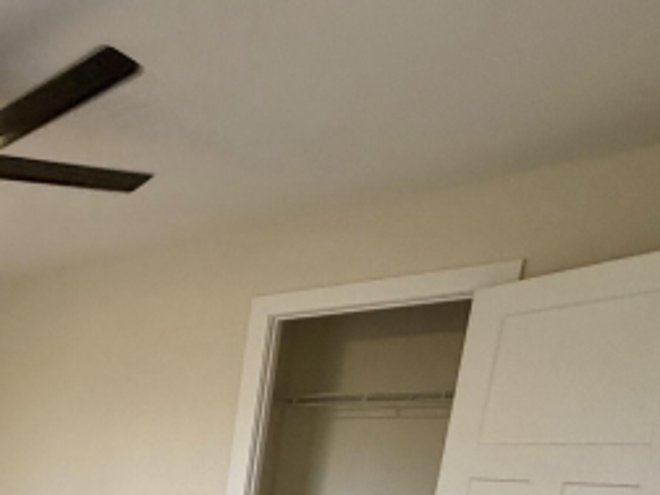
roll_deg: -1.5
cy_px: 589
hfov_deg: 38.9
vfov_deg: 32.3
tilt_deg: -11.2
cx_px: -103
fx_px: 705
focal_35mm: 37
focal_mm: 2.22
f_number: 2.2
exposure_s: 1/60
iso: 320
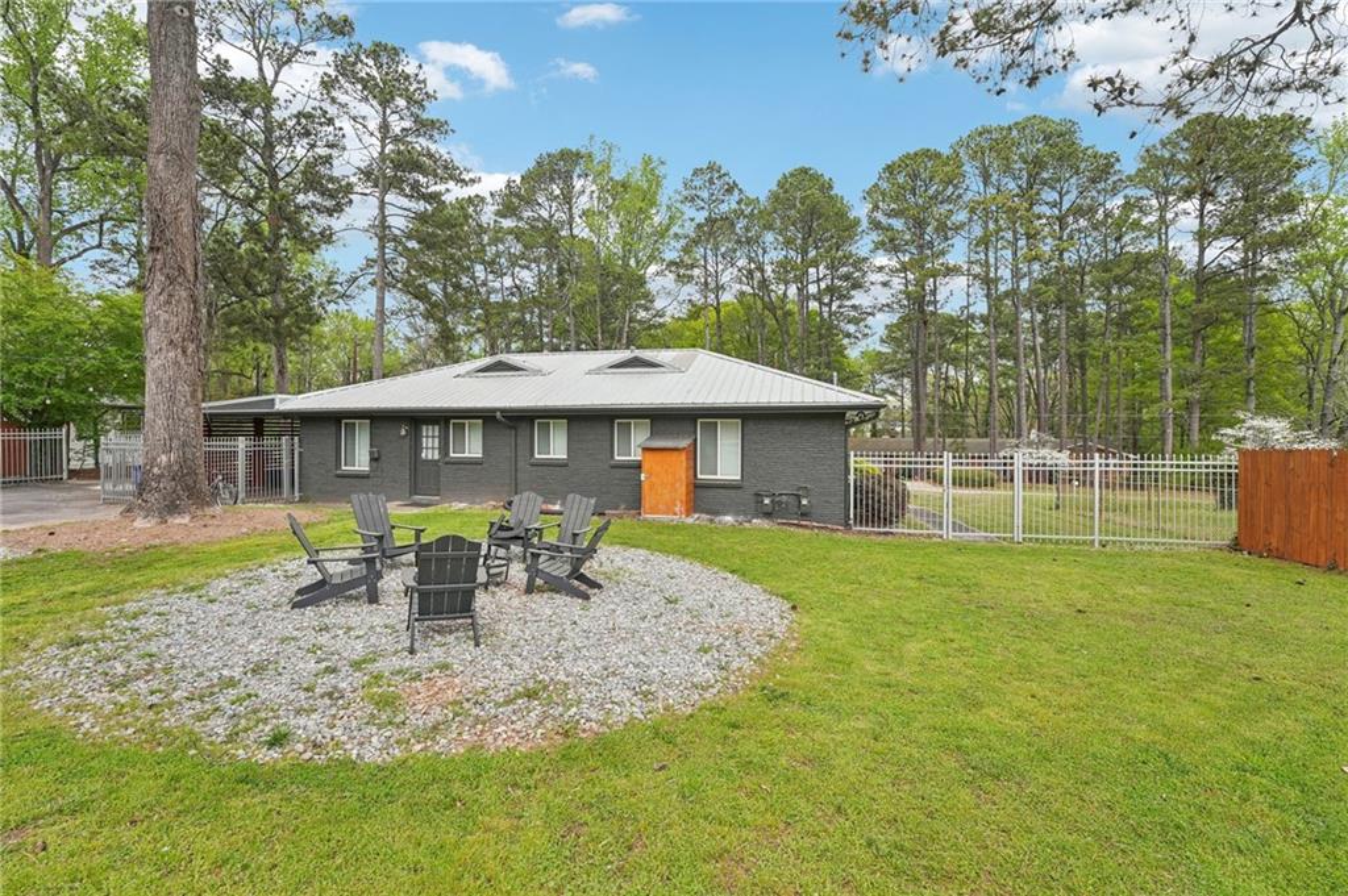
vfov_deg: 81.1
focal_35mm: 14
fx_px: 524
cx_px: 674
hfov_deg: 104.3
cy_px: 448
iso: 100
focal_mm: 14
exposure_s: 1/125
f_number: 8
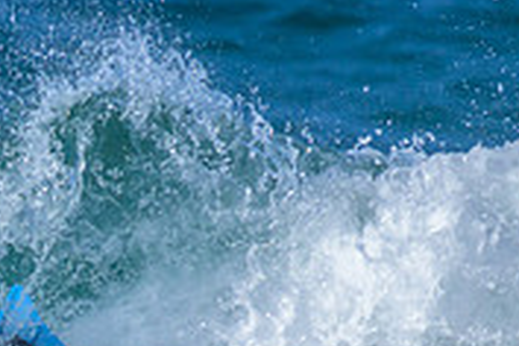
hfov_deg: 0.6
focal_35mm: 3609
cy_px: 583
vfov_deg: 0.4
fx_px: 52026
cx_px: -189
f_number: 11
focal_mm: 800
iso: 1000
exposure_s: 1/2000
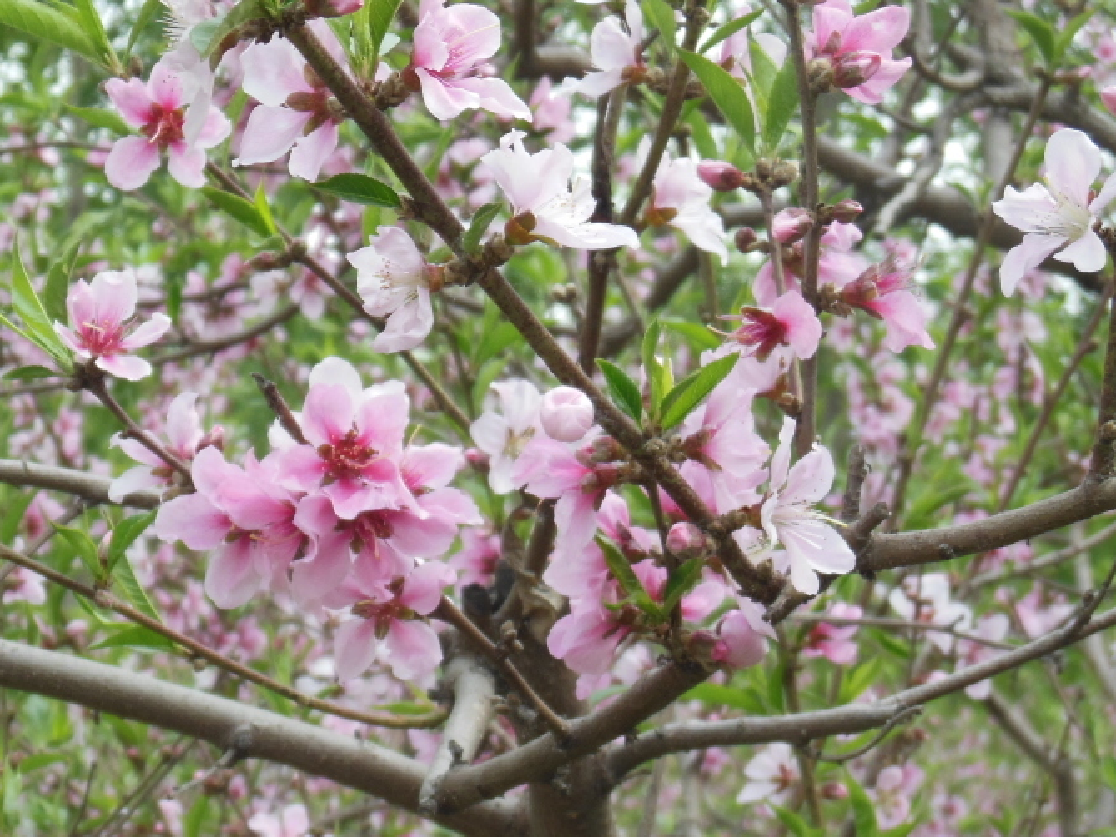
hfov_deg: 19.4
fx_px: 3257
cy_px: 383
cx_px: 364
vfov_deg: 14.7
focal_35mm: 101
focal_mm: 11.7
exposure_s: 1/125
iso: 125
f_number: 4.3
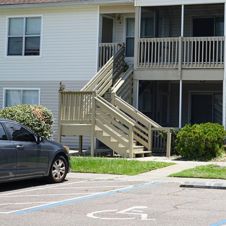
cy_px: 62
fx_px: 724
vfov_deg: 17.7
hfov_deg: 17.3
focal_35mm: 98
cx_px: 225
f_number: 10
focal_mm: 48
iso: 100
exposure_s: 1/100
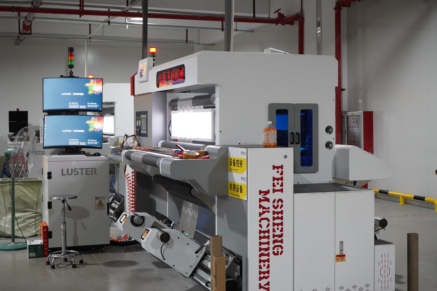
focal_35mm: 51
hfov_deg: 38.9
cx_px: 218
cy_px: 146
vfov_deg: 26.5
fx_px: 619
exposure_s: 1/100
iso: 5000
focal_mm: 51
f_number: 7.1
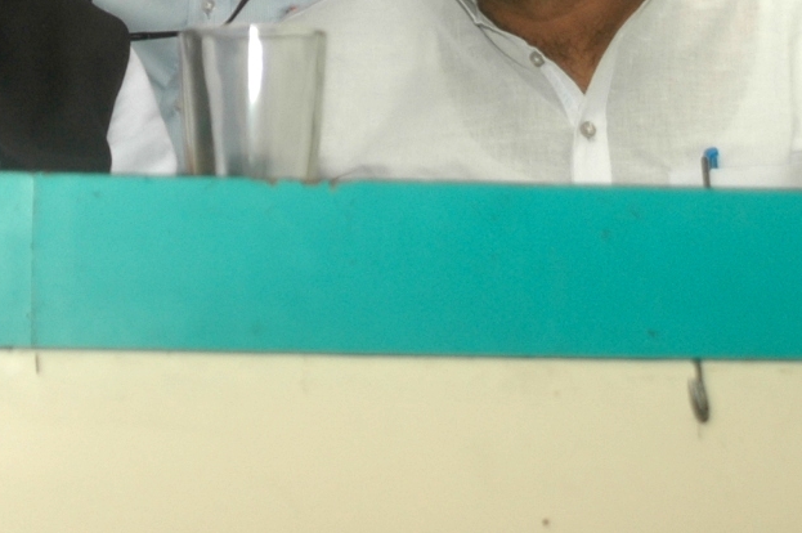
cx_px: 89
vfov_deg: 7.1
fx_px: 4202
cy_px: -376
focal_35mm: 189
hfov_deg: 10.8
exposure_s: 1/60
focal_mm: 35
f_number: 4.5
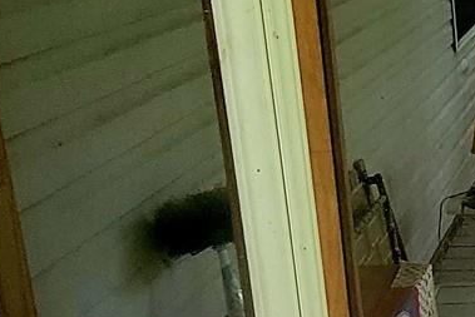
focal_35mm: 73
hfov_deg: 23.5
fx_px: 964
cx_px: 663
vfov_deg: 18.7
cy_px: 149
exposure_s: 1/60.2
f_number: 2.2
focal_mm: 2.2
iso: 400
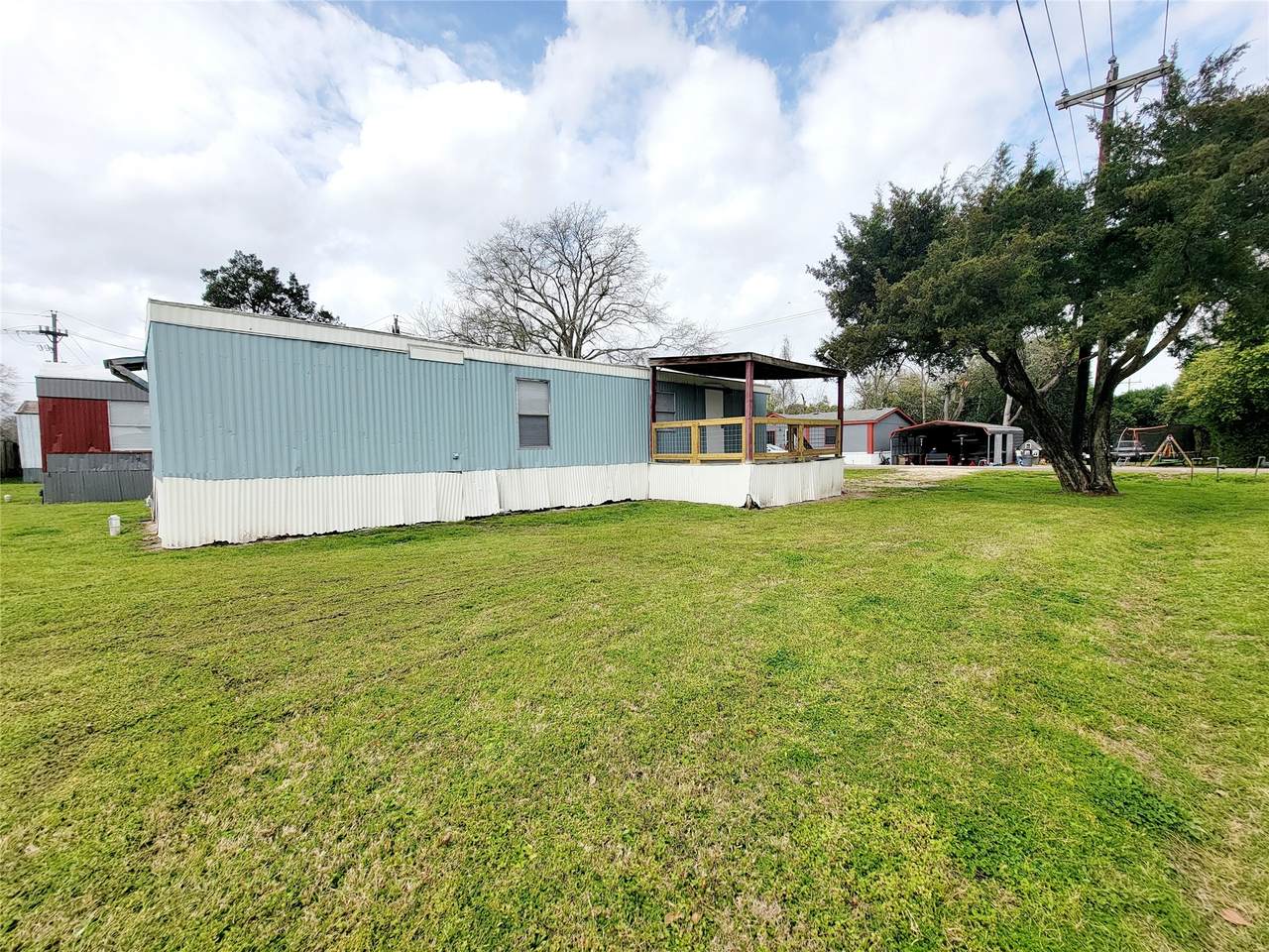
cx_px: 634
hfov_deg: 106.2
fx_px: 477
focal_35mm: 13
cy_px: 476
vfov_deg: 89.9
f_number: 2.2
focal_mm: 2.2
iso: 50
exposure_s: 1/2500
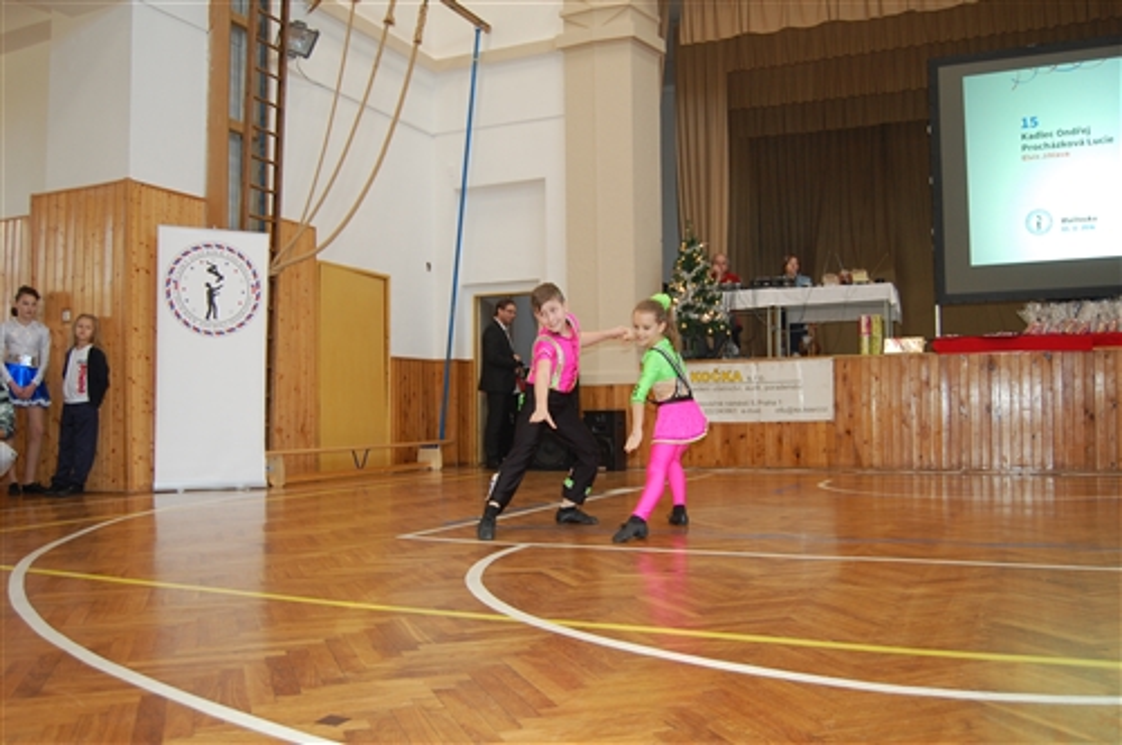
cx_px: 561
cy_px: 372
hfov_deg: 62.0
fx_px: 934
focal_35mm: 30
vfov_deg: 43.5
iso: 400
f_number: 3.8
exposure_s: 1/60
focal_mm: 20
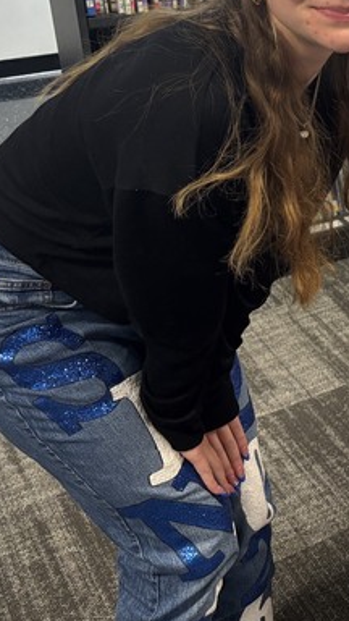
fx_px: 971
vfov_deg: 34.7
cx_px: 549
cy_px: 157
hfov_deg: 17.8
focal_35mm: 59
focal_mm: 5.96
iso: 160
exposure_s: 1/60
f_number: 1.6
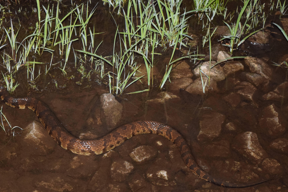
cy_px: 120
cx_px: 100
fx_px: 950
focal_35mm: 119
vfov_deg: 11.5
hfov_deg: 17.2
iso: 3200
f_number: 5.6
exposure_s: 1/60
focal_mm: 55
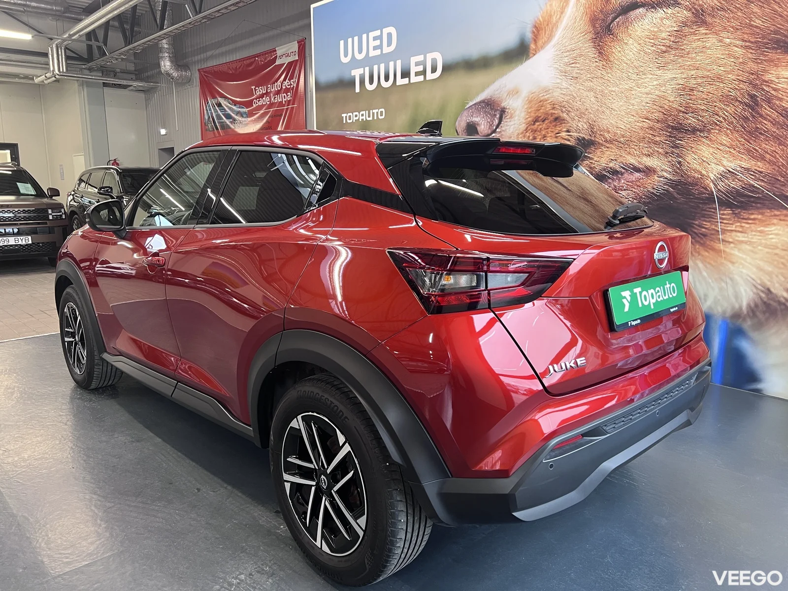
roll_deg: +0.3
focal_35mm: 26
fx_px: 592
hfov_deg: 67.3
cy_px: 296
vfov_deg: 53.1
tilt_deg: -10.5
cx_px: 394
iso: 250
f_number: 1.5
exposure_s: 1/60
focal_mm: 5.7
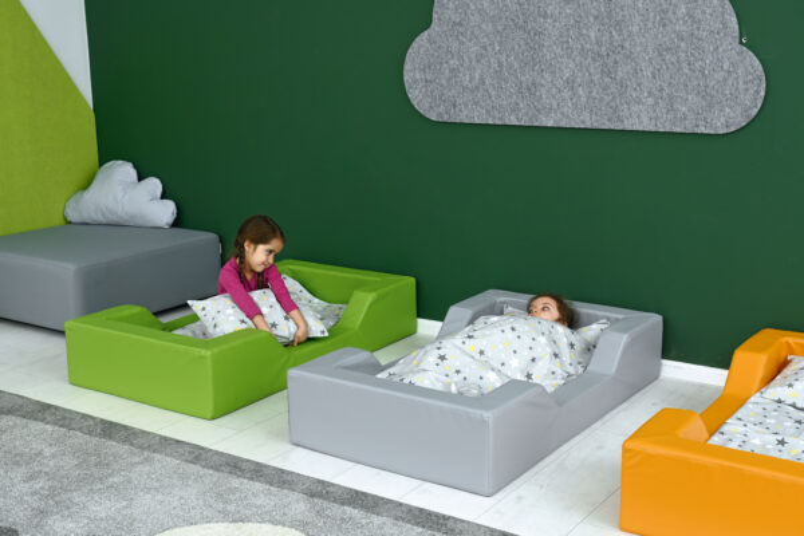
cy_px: 268
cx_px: 402
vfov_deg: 28.1
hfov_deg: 41.1
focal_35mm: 48
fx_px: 1072
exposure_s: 1/80
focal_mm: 48
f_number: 7.1
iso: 64
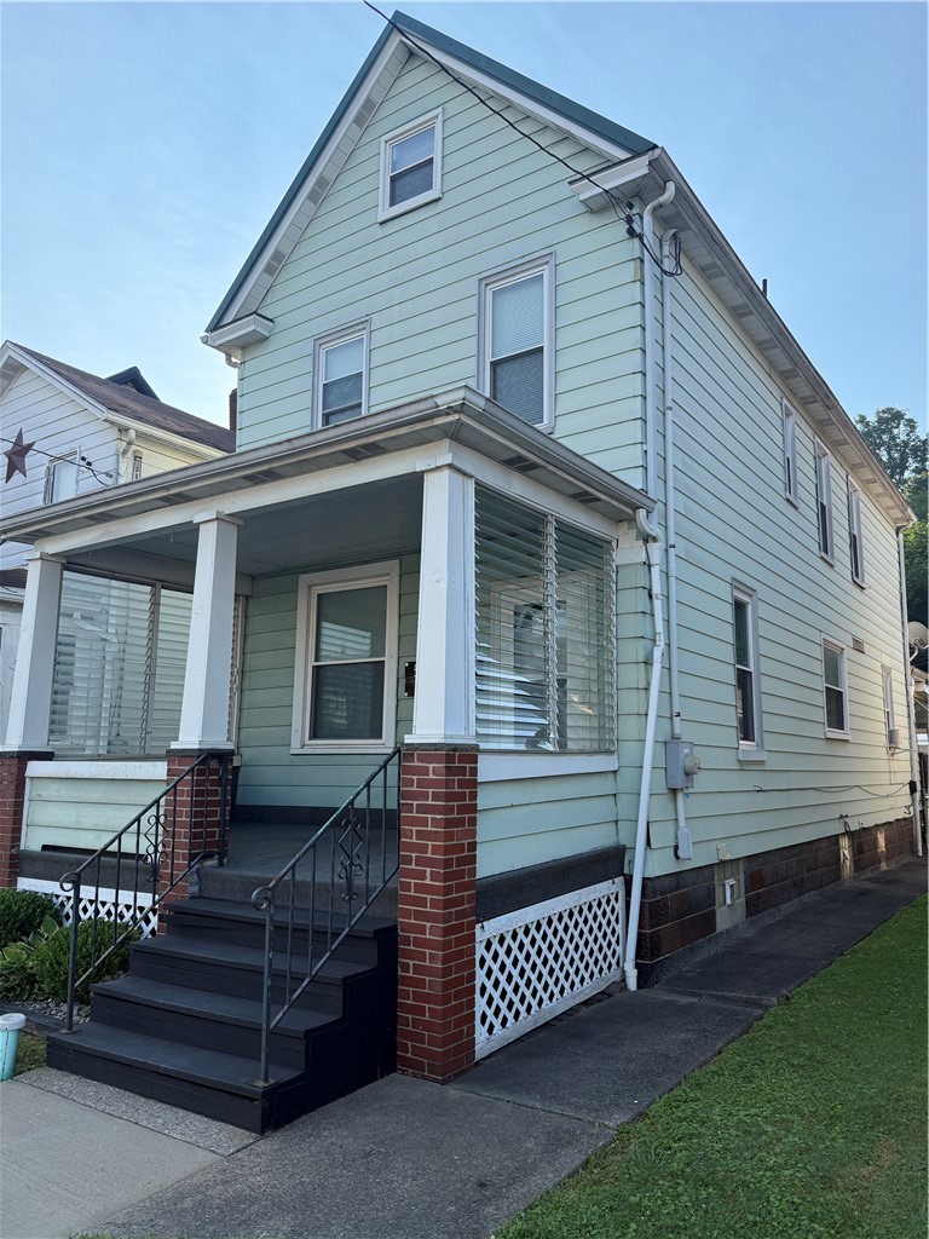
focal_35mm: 24
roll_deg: -0.3
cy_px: 620
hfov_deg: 56.8
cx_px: 464
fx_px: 859
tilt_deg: +9.5
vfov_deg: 71.6
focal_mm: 6.76
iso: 100
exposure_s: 1/2110
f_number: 1.78
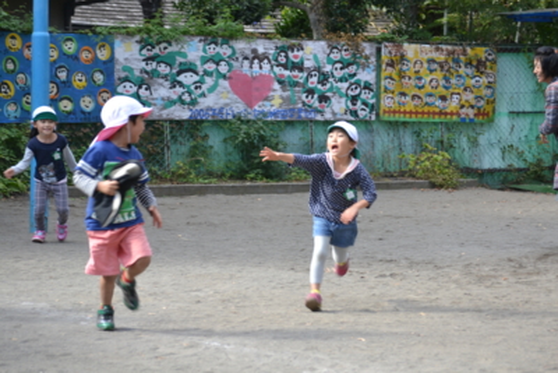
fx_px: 1861
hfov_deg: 17.1
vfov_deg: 11.4
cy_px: 186
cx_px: 279
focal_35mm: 120
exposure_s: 1/125
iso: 160
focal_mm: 80
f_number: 5.6
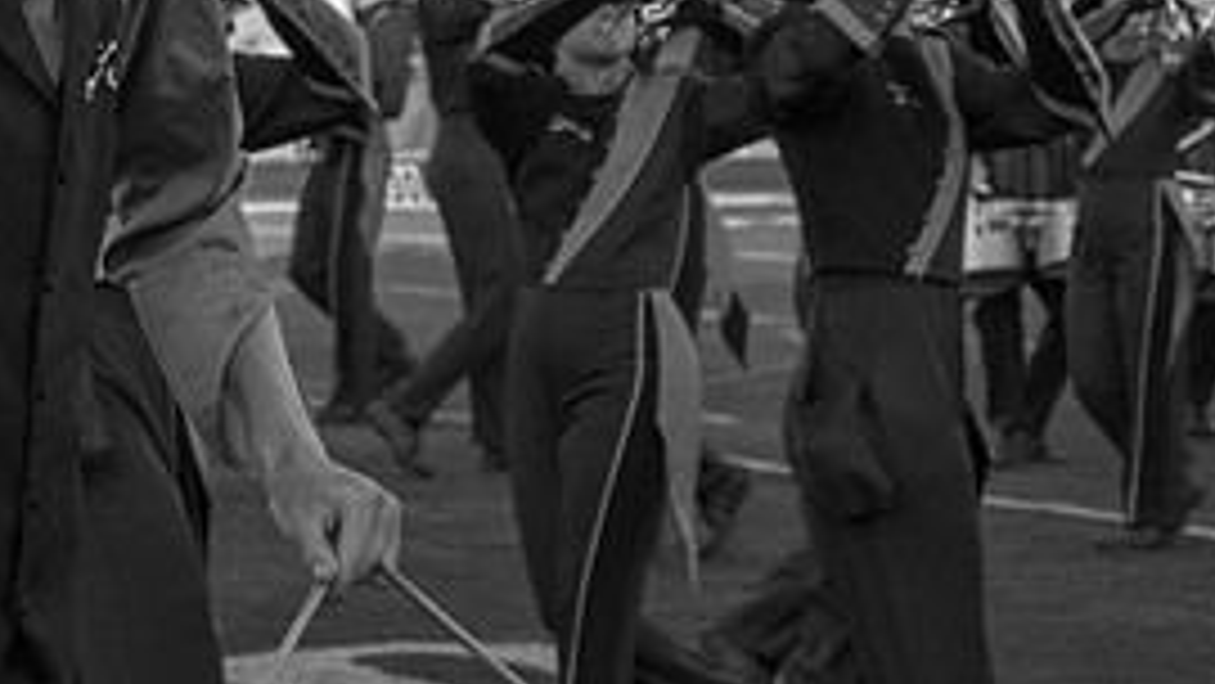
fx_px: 6767
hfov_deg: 10.2
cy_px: 10
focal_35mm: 210
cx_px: -67
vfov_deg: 5.8
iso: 640
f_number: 8
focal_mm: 75
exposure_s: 1/250
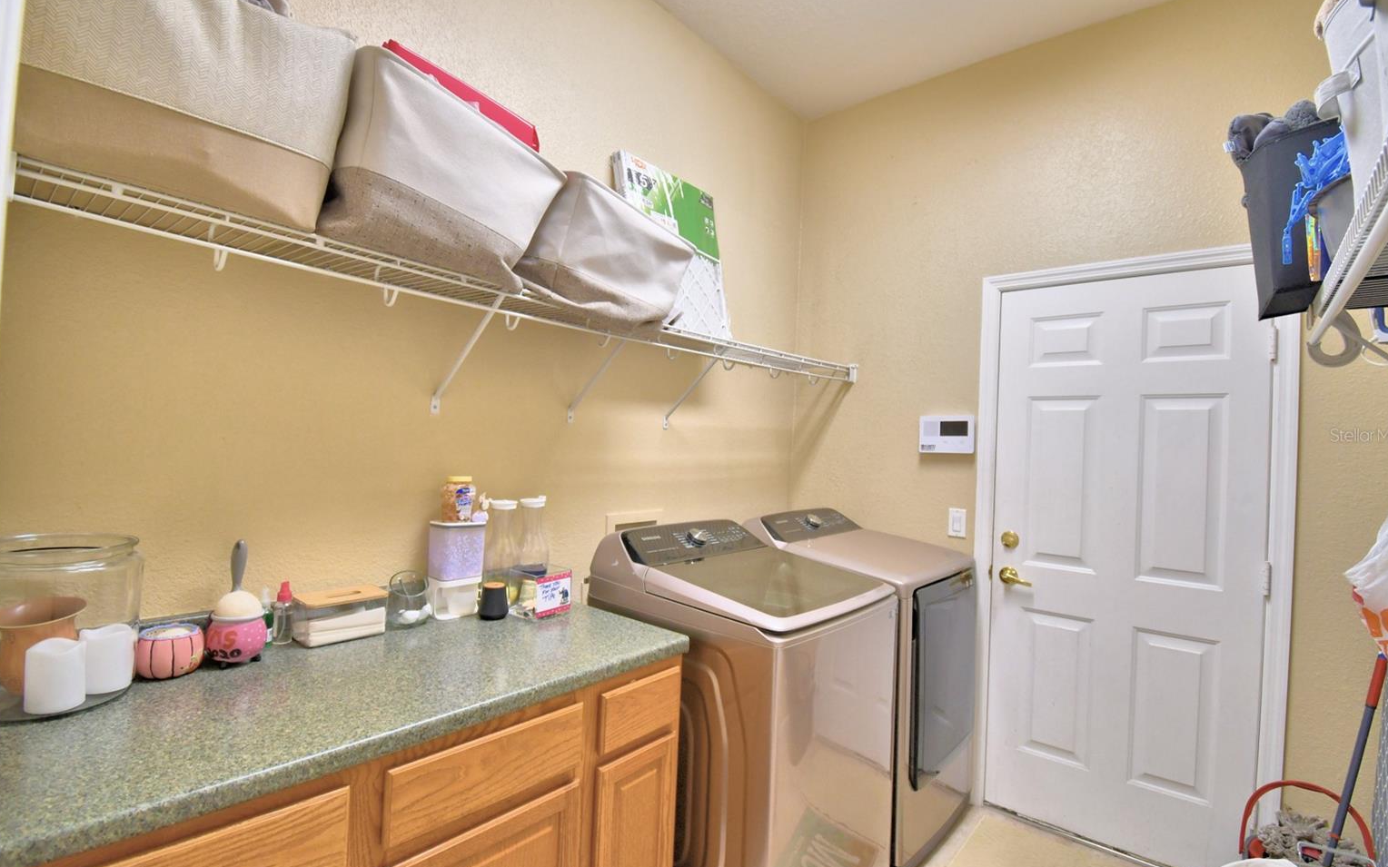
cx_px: 684
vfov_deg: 71.3
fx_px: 605
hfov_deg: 97.8
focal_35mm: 16
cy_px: 435
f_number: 4.5
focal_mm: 10
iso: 400
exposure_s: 1/50
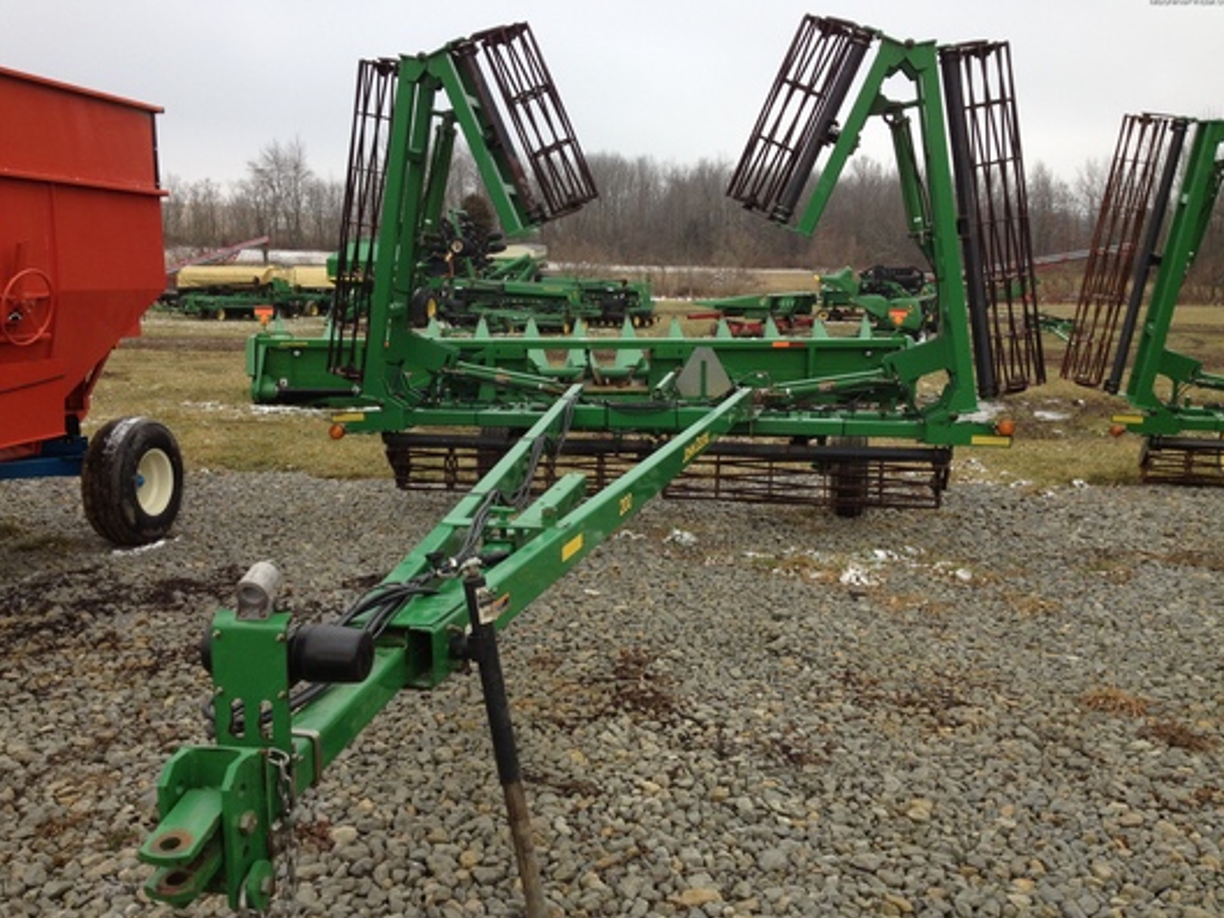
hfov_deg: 51.3
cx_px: 606
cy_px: 462
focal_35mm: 36
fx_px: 1273
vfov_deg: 39.7
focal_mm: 4.28
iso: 50
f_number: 2.4
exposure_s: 1/284
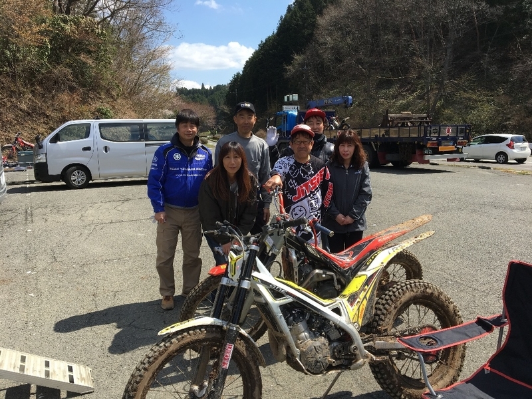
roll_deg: +1.1
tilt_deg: -9.3
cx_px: 266
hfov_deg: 61.7
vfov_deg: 48.2
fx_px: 446
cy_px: 200
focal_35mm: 29
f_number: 2.2
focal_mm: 4.15
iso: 25
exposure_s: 1/1083
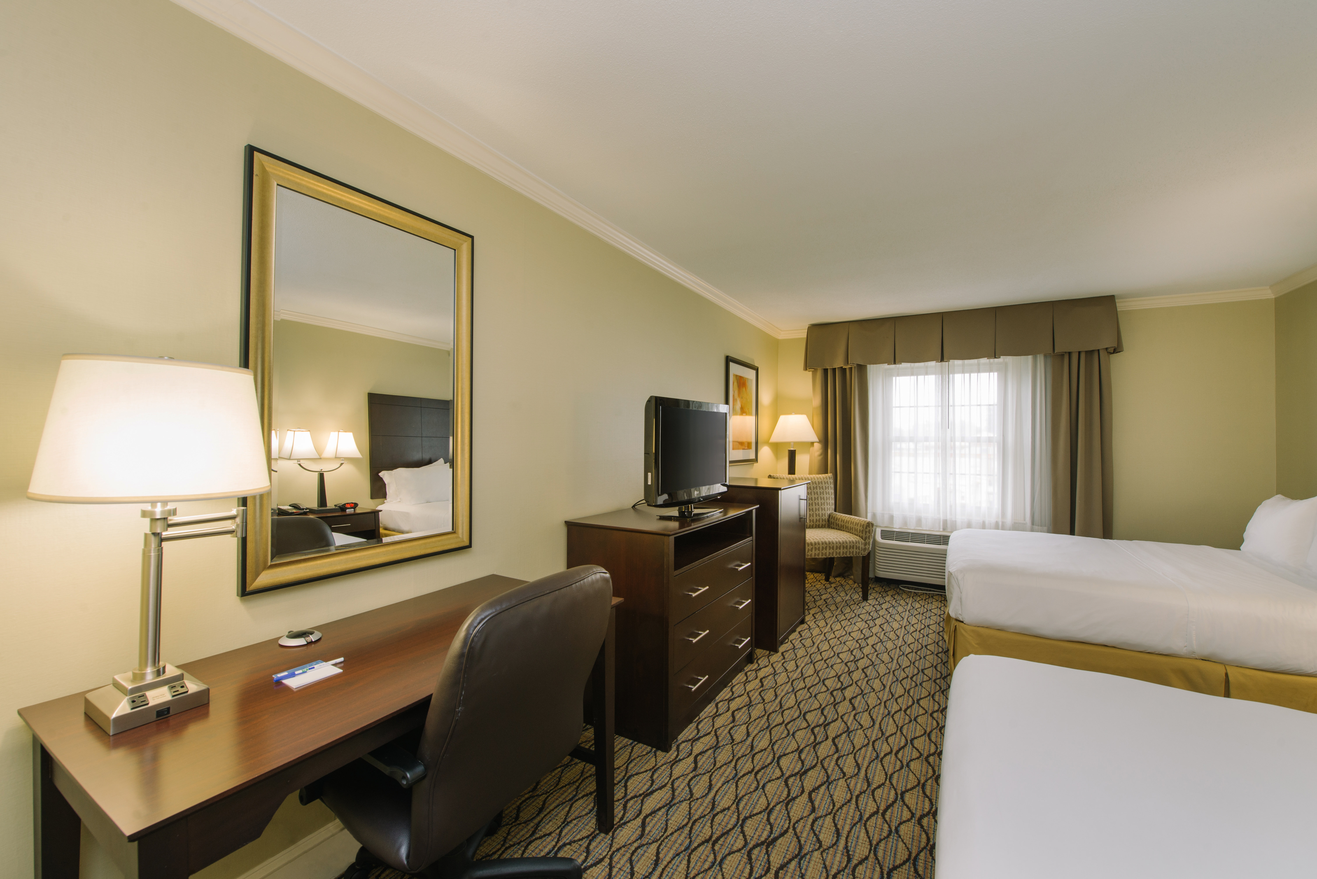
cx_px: 658
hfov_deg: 104.2
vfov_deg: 81.3
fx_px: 512
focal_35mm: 14
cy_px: 440
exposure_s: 1/5
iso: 200
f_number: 9
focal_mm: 14
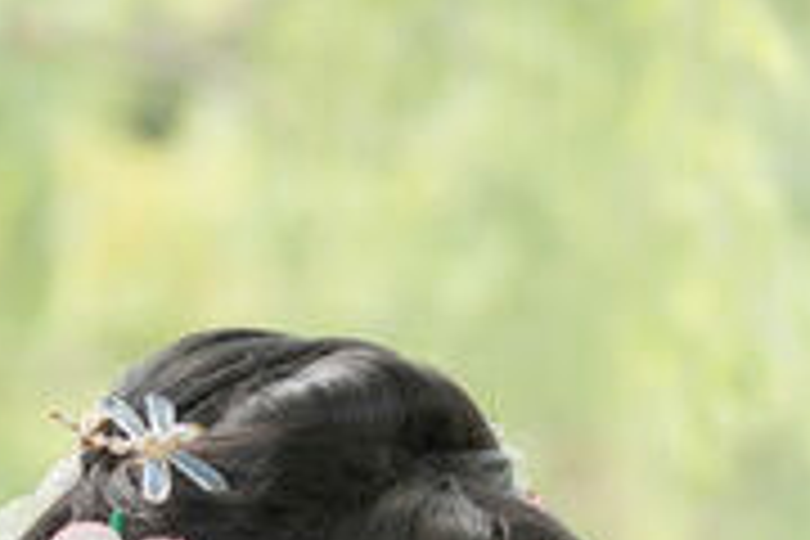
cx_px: -86
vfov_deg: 2.8
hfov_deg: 4.2
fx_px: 11137
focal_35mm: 495
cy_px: 1242
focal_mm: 85
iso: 125
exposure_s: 1/100
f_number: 2.8
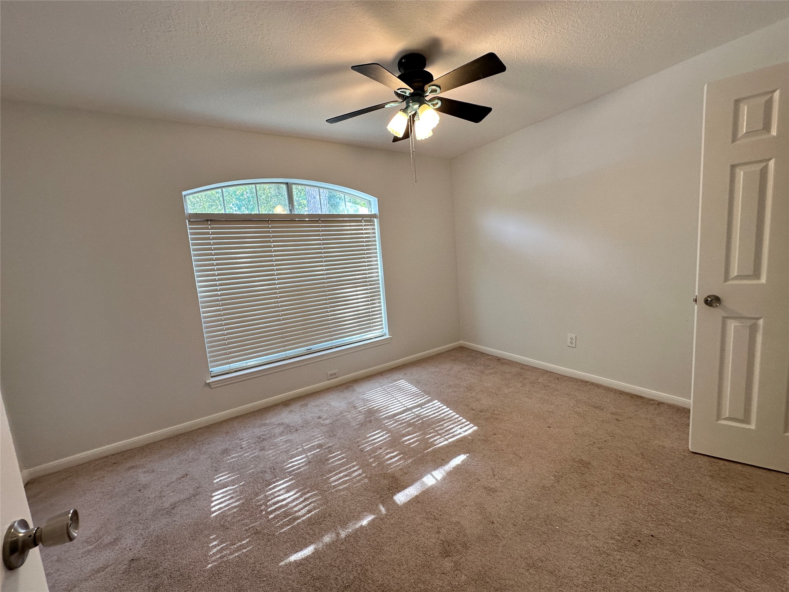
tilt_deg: -6.1
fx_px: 319
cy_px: 296
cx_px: 394
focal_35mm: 14
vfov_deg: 85.7
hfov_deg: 102.1
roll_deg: +4.0
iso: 100
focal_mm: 2.22
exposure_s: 1/120
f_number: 2.2
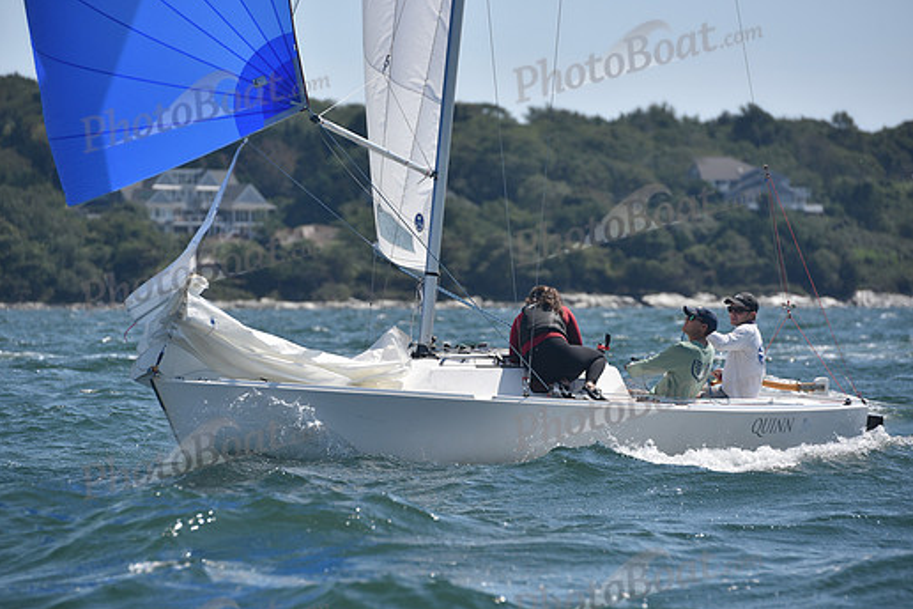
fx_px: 5706
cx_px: 423
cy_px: 337
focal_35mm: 225
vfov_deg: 6.1
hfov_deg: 9.1
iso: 250
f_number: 5.6
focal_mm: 200
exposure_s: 1/1250
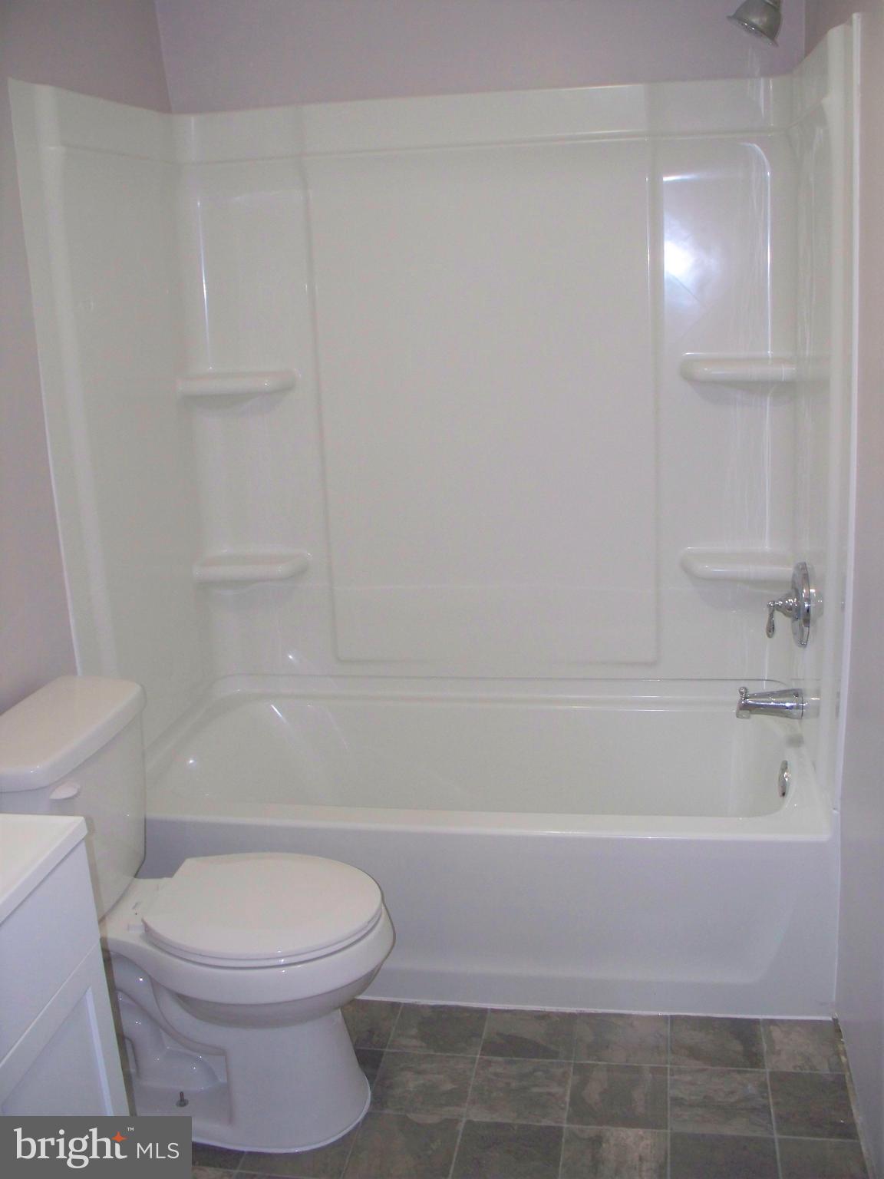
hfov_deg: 39.7
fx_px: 1226
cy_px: 590
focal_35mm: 36
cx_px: 442
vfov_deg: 51.4
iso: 200
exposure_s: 1/50
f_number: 2.8
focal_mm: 7.54
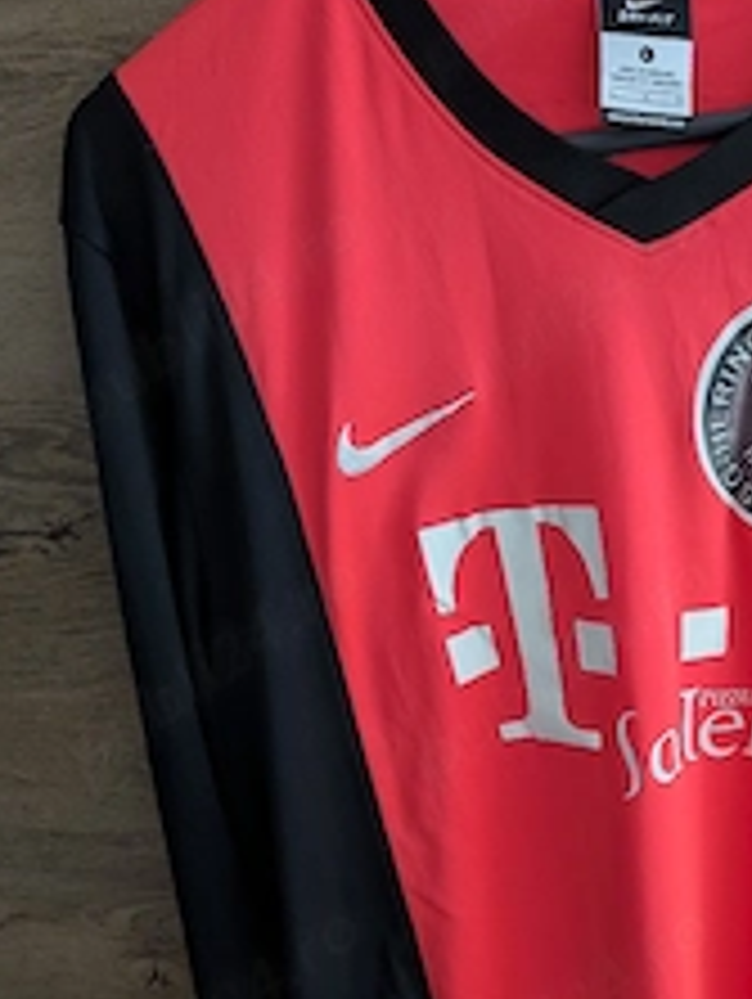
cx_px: 653
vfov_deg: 42.8
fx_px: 1243
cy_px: 720
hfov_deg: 32.3
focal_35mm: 43
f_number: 1.85
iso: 359
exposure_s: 1/23.9
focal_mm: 6.81
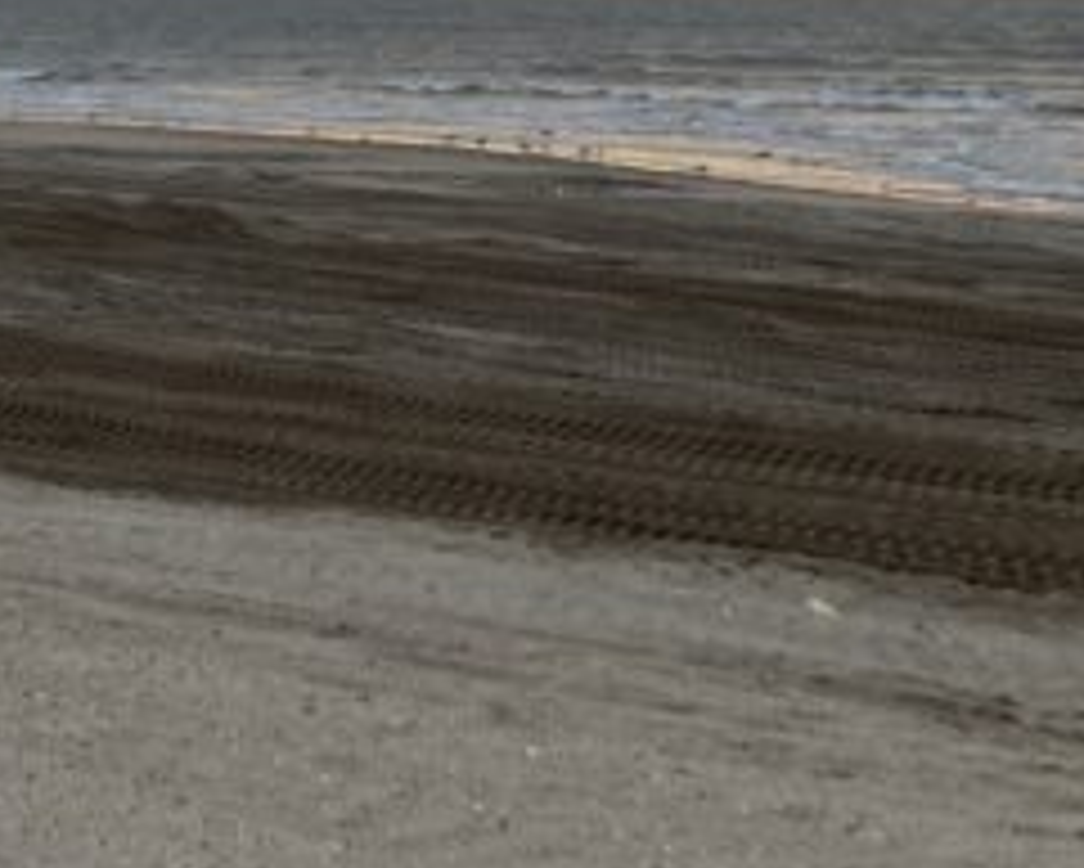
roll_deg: +1.1
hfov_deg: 16.5
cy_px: 234
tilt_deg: -3.5
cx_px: 310
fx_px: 3723
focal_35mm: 116
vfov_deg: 13.3
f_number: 1.8
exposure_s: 1/564
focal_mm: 3.99
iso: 20
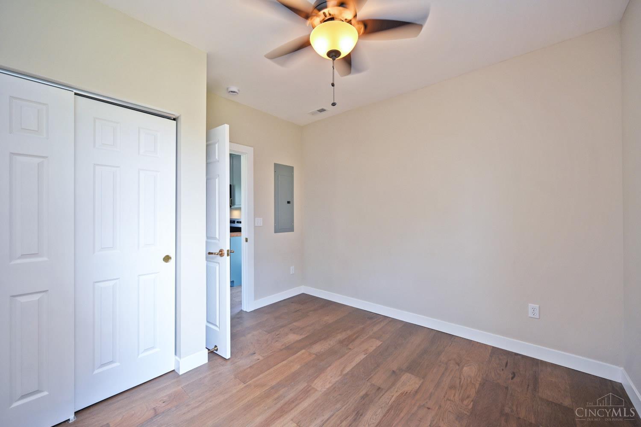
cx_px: 320
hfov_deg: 104.3
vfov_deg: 81.2
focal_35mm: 14
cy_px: 214
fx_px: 249
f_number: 4
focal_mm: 14
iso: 200
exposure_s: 1/60
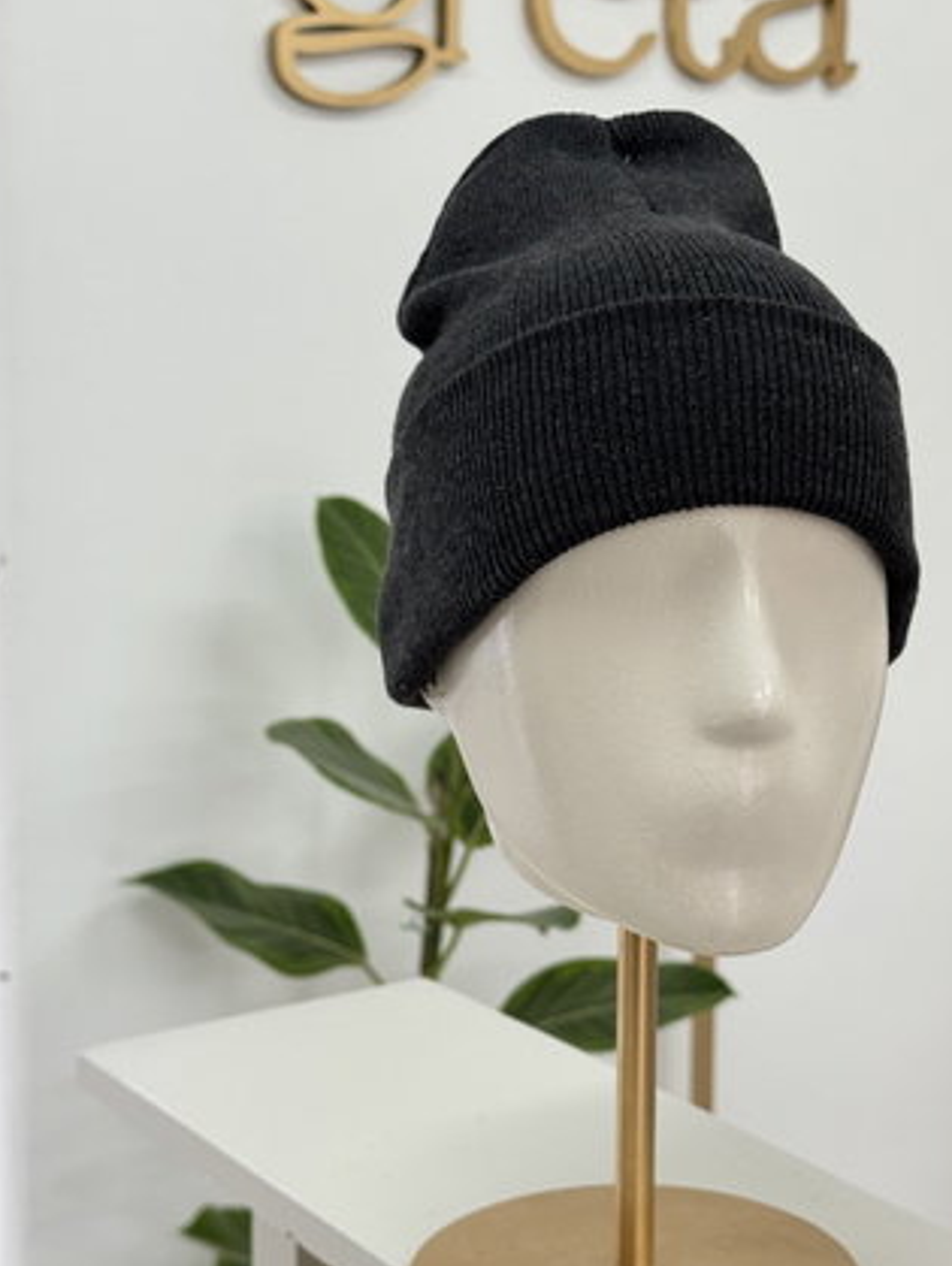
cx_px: 568
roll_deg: +0.1
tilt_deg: -7.9
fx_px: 2233
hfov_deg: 24.0
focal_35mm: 61
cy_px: 582
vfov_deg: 31.6
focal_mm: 6.76
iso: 80
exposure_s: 1/50
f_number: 1.78
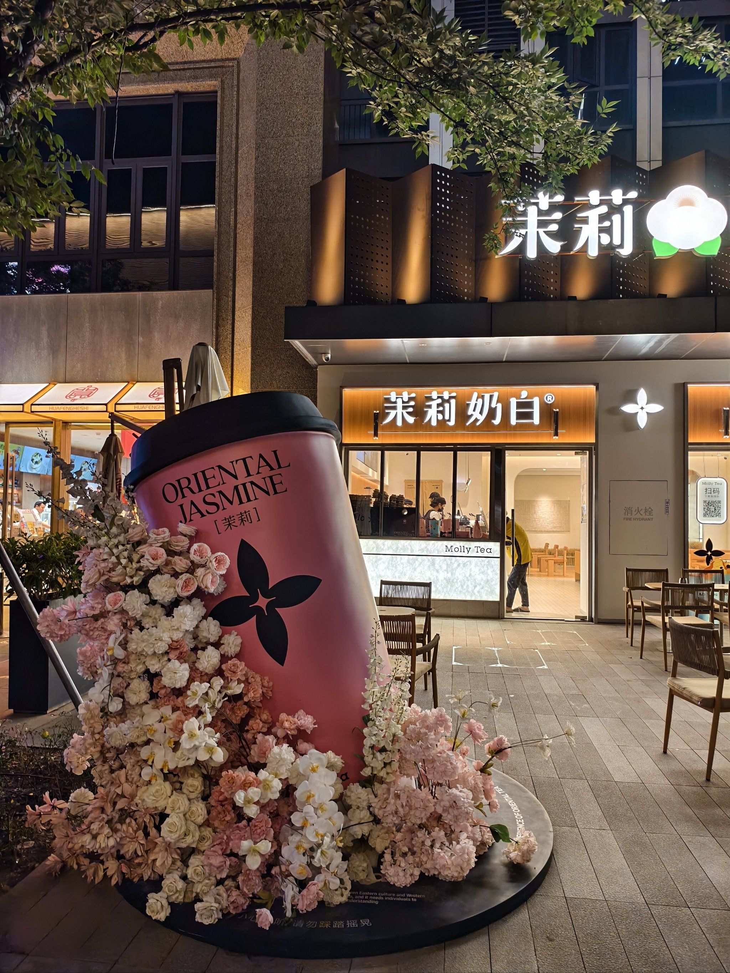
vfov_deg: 73.9
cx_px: 365
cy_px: 486
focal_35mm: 23
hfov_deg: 58.9
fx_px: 647
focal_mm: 5.6
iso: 213
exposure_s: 1/100
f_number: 1.57
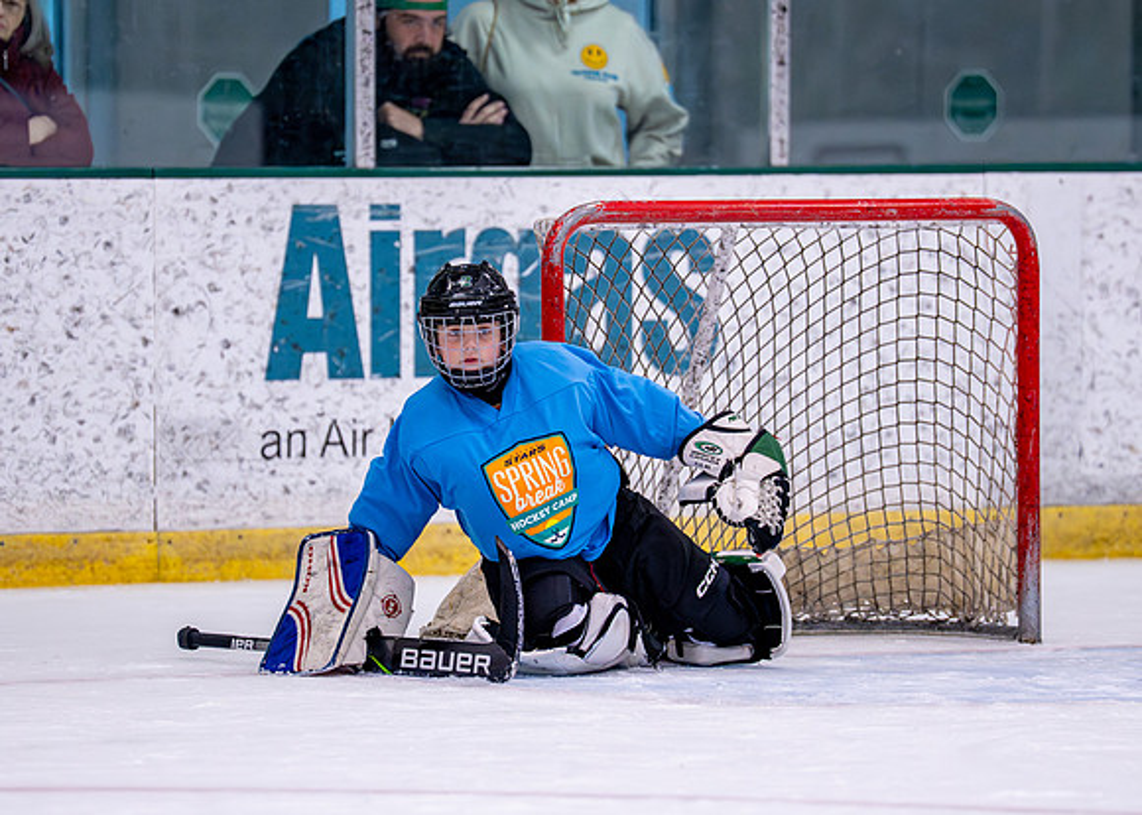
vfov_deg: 4.3
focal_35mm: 333
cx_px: 504
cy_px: 401
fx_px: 10813
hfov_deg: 6.0
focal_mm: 200
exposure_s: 1/1250
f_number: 2.8
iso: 2500
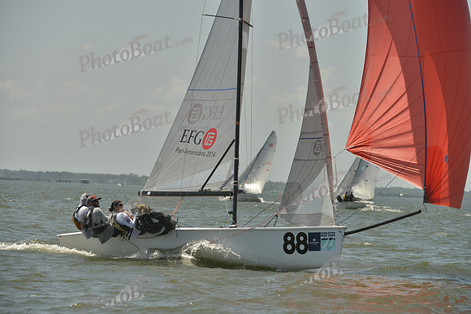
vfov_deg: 6.2
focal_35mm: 220
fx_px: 2879
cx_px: 236
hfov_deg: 9.4
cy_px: 157
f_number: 8
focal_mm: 220
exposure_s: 1/1600
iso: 280
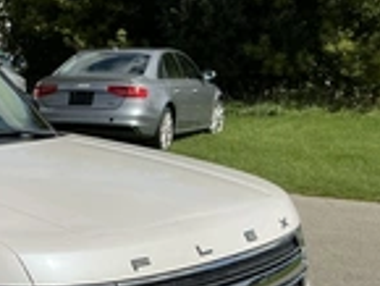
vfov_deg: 18.8
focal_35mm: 77
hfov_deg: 22.5
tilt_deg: -15.4
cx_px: -118
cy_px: 265
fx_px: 846
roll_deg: -2.0
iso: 25
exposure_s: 1/3322
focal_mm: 3
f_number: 1.8
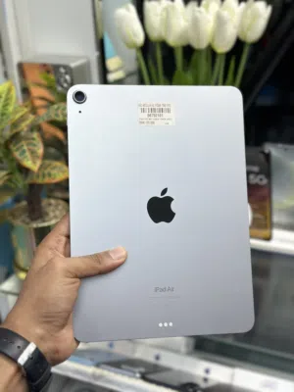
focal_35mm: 48
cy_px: 196
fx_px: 544
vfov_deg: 39.7
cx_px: 147
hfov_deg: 30.3
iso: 80
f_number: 1.78
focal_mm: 6.86
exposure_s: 1/751
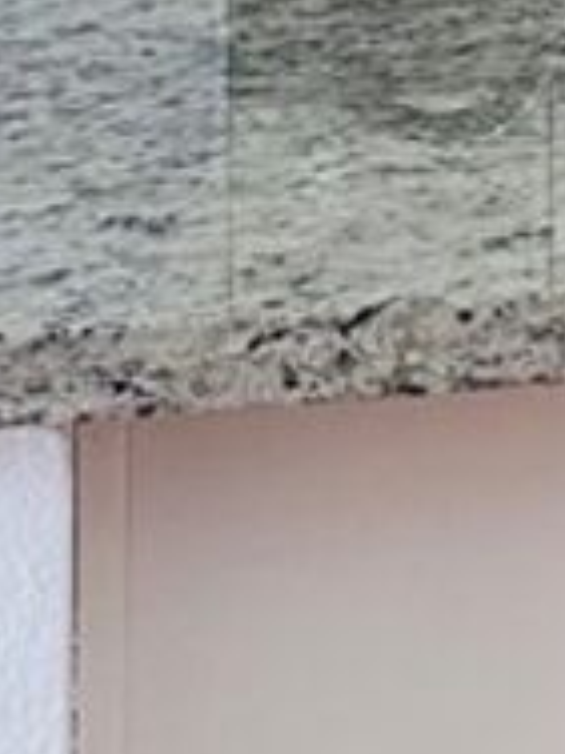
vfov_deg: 10.8
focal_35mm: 174
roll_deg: -2.5
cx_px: 1887
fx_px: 3787
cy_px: -487
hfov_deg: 7.2
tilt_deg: -4.8
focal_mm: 6.86
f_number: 1.78
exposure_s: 1/120
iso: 125
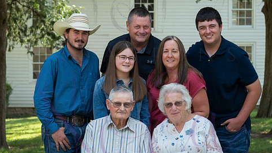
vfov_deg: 9.3
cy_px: 82
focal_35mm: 131
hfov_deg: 16.4
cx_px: 131
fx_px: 945
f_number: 8
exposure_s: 1/160
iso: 400
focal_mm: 103
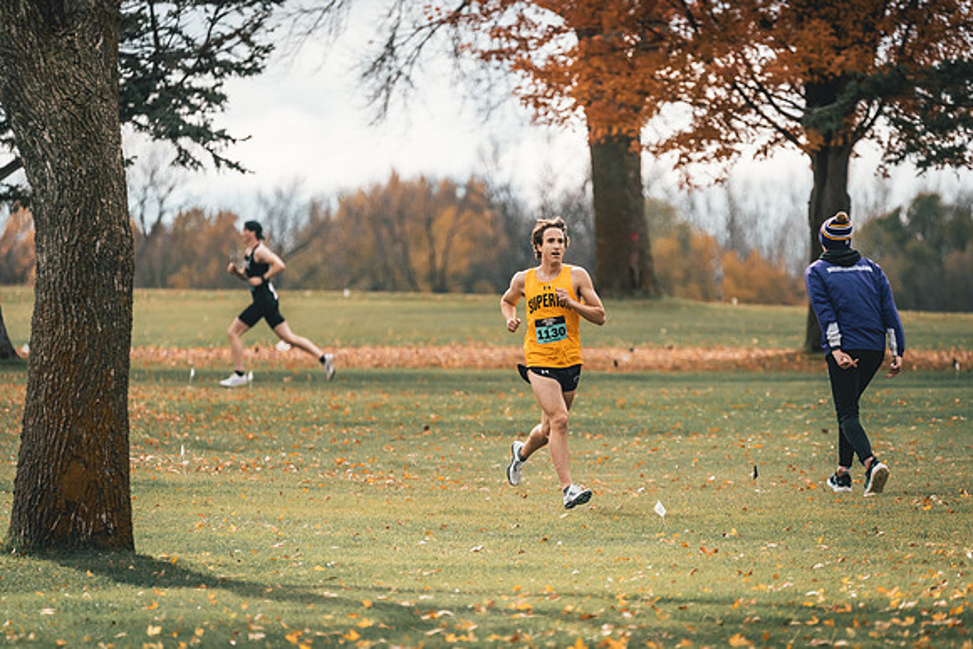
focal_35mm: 477
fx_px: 12882
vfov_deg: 2.9
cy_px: 380
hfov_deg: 4.3
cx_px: 580
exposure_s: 1/1000
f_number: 6.3
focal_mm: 400
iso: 400
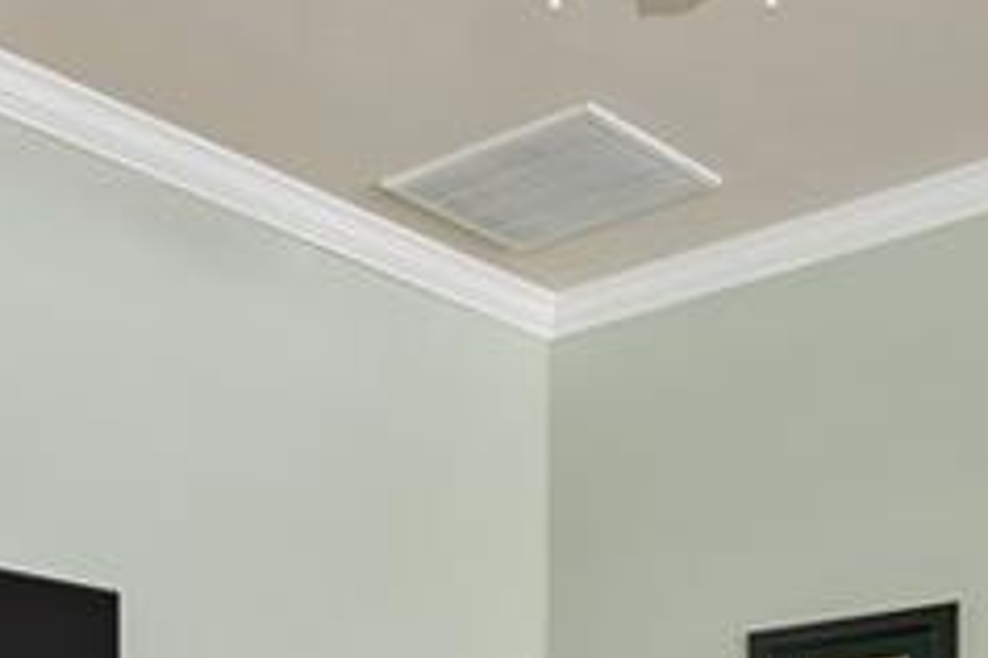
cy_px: 1043
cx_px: 121
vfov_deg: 17.4
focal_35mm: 69
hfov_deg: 28.3
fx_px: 1894
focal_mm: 16
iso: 250
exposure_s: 1/2
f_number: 7.1
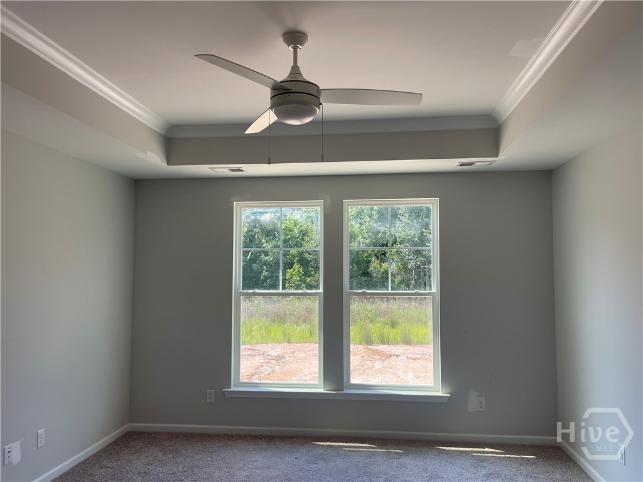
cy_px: 241
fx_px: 464
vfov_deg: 54.9
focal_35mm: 25
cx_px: 322
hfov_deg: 69.4
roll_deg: -0.3
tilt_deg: +1.8
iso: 32
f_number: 1.6
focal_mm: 5.1
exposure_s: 1/448
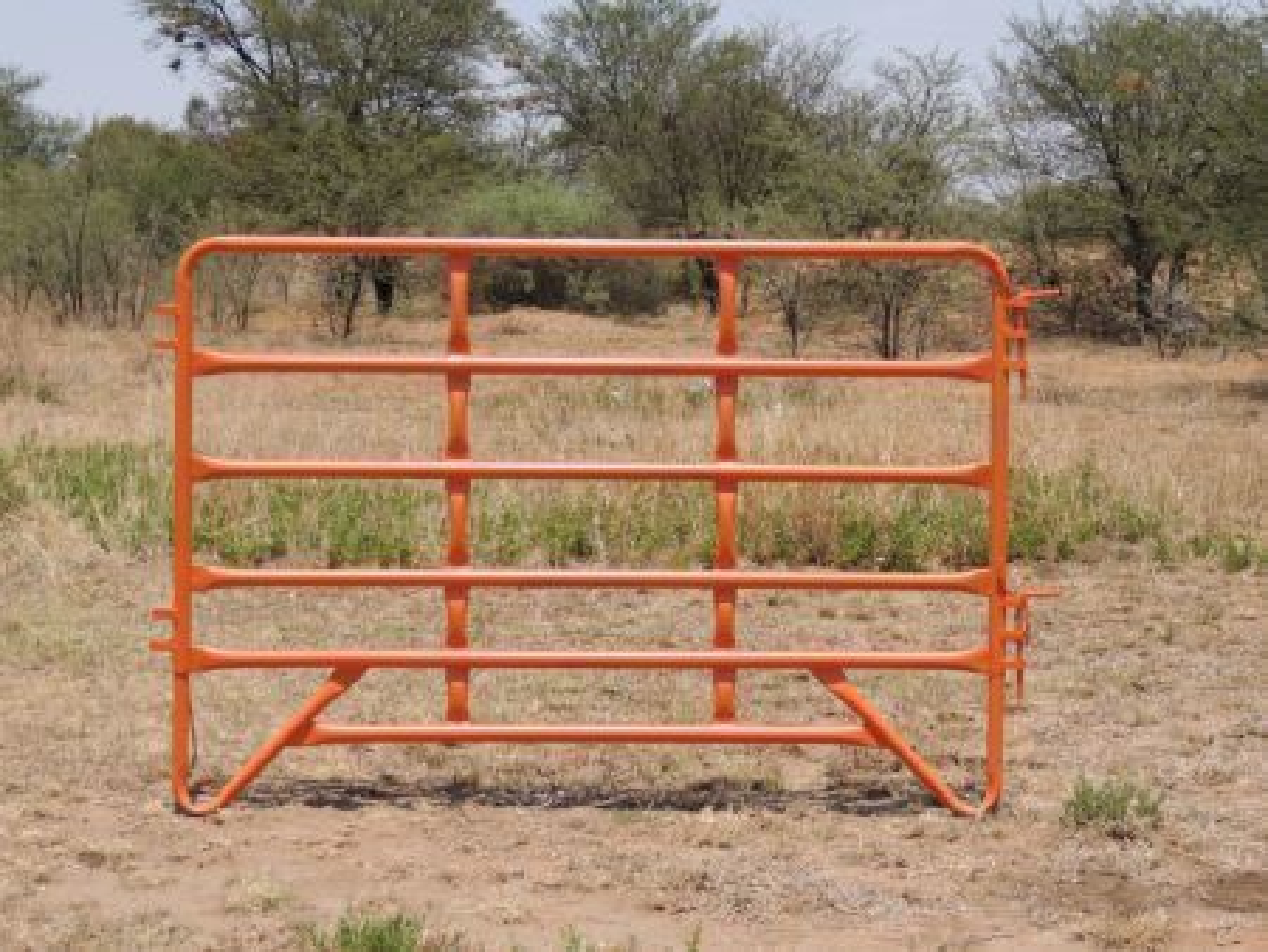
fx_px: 2749
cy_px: 476
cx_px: 634
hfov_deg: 26.0
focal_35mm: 75
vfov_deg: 19.7
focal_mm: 13.3
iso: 100
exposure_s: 1/800
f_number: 3.9
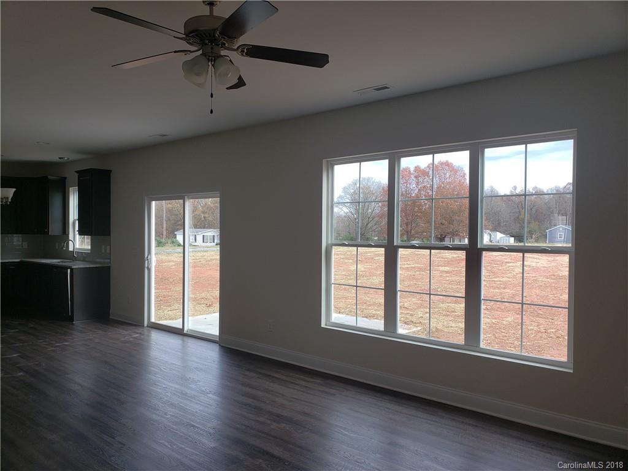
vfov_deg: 53.1
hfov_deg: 67.3
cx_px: 314
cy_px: 236
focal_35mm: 26
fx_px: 472
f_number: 2.4
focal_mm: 4.3
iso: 50
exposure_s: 1/164
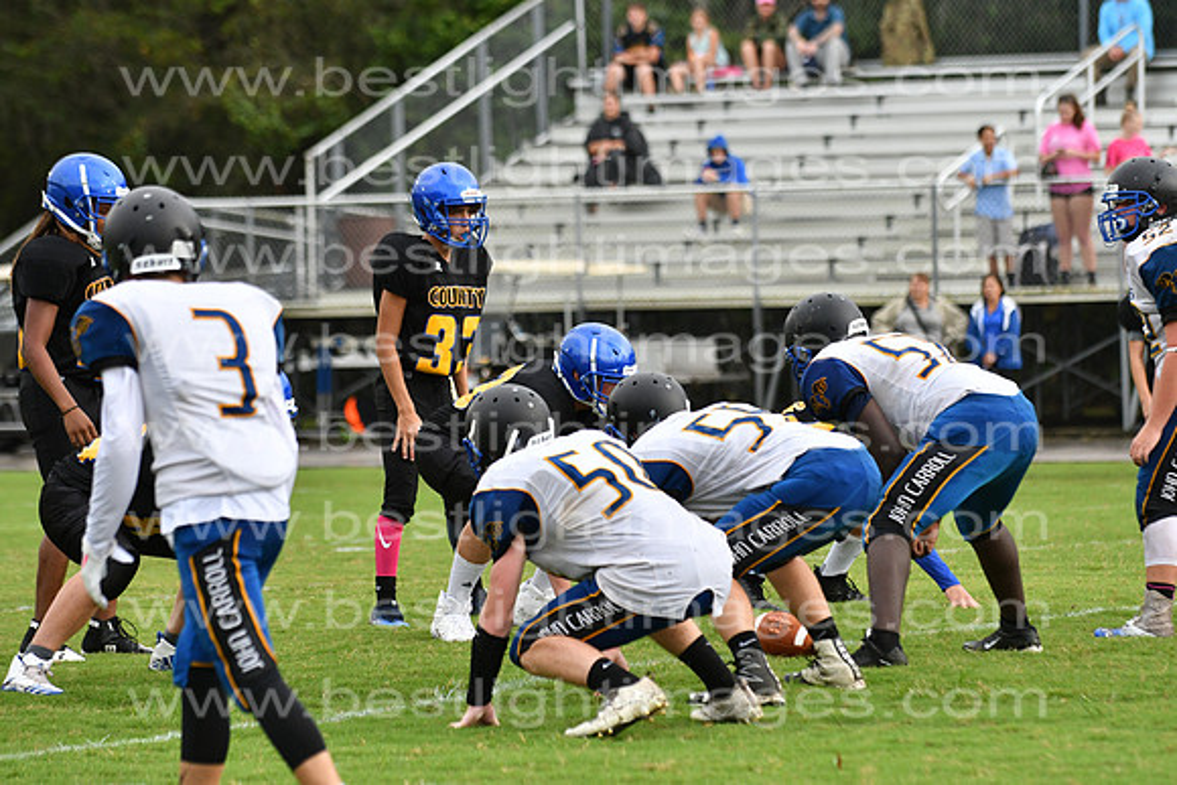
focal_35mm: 210
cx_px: 588
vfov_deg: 6.5
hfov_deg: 9.8
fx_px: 6867
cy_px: 392
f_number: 3.5
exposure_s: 1/3200
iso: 800
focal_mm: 140
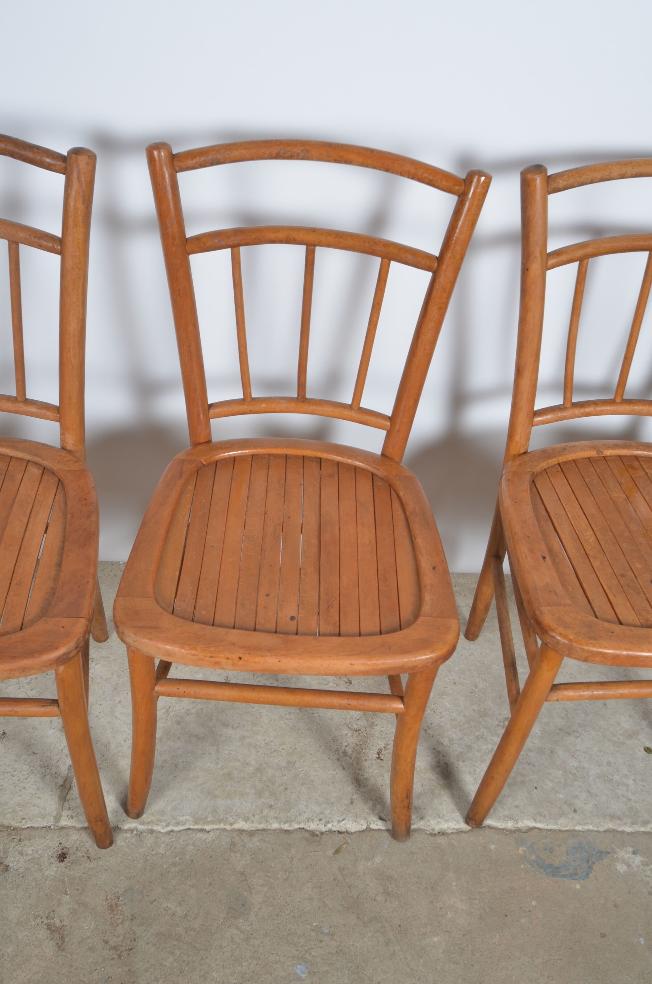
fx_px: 900
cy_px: 492
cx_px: 326
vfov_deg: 57.3
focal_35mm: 33
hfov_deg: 39.8
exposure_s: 1/125
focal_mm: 22
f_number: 11
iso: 100
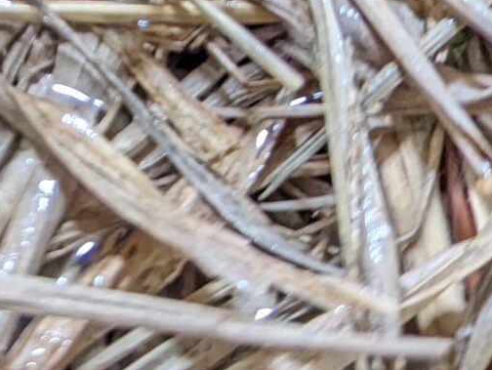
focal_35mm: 122
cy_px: -190
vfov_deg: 11.6
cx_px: -50
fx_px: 1736
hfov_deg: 15.7
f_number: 1.85
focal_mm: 6.81
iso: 1564
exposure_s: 1/60
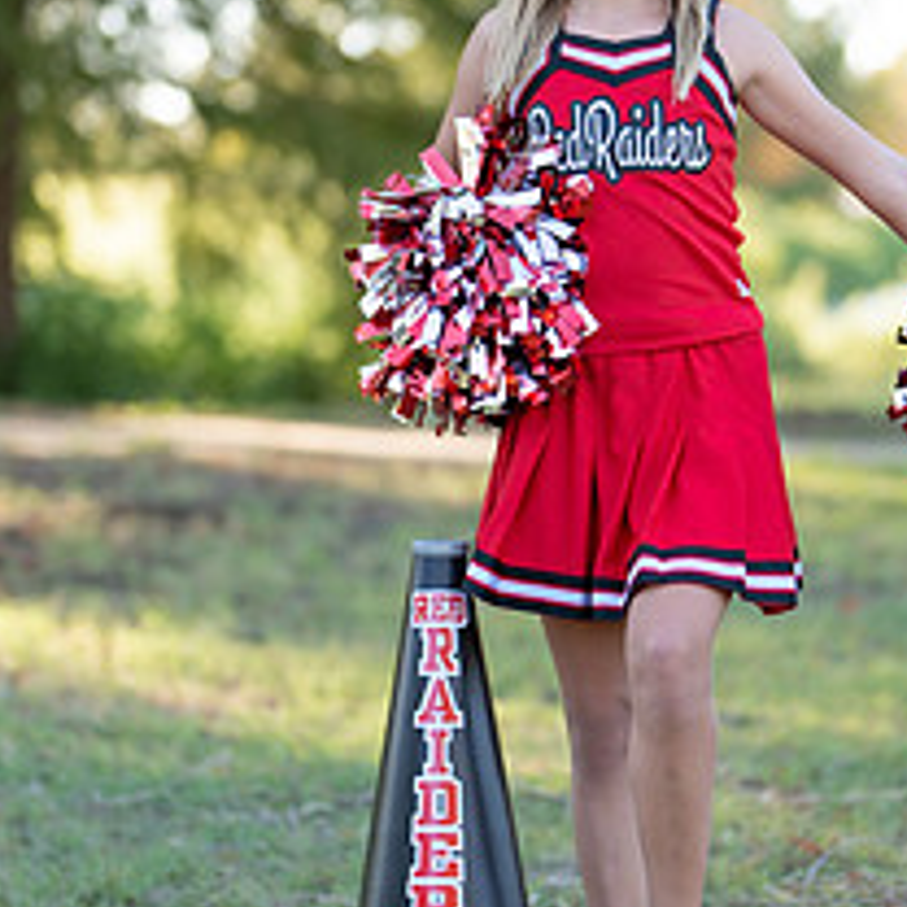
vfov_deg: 13.5
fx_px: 3824
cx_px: 632
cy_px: 379
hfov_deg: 13.5
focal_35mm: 129
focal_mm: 50
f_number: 1.2
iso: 100
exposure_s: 1/1000
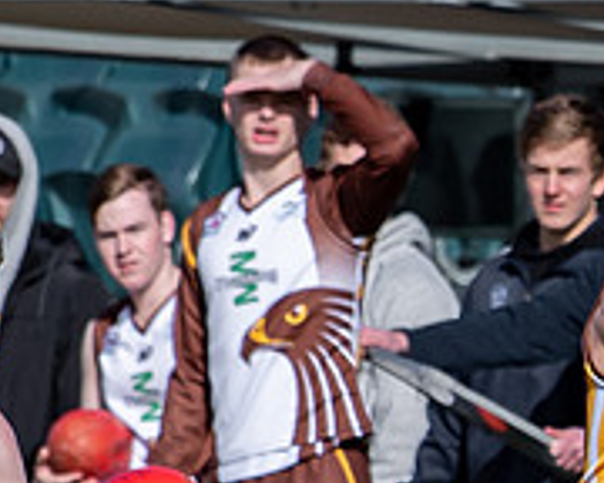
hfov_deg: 0.8
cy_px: 521
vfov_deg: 0.6
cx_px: 897
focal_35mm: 2411
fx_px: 43099
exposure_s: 1/2000
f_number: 4
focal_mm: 200
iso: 140
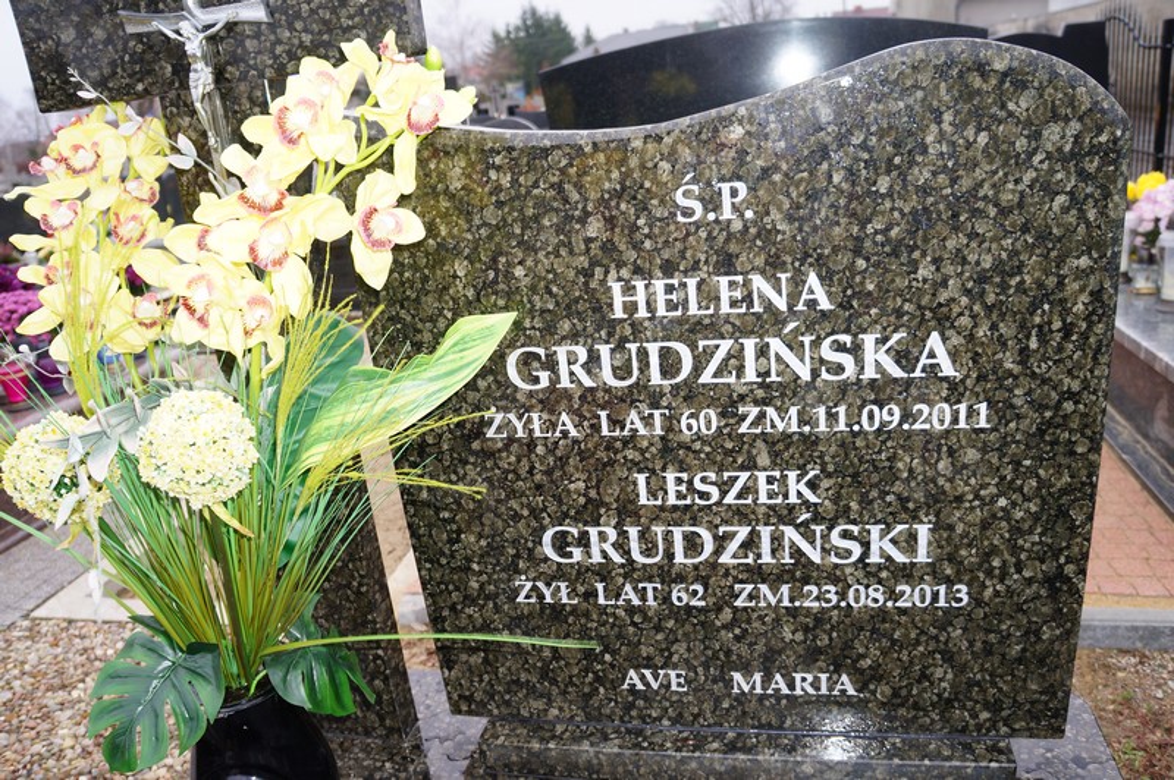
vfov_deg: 47.9
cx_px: 587
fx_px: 880
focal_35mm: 27
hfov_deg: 67.4
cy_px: 390
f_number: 4
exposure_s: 1/60
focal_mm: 18
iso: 200
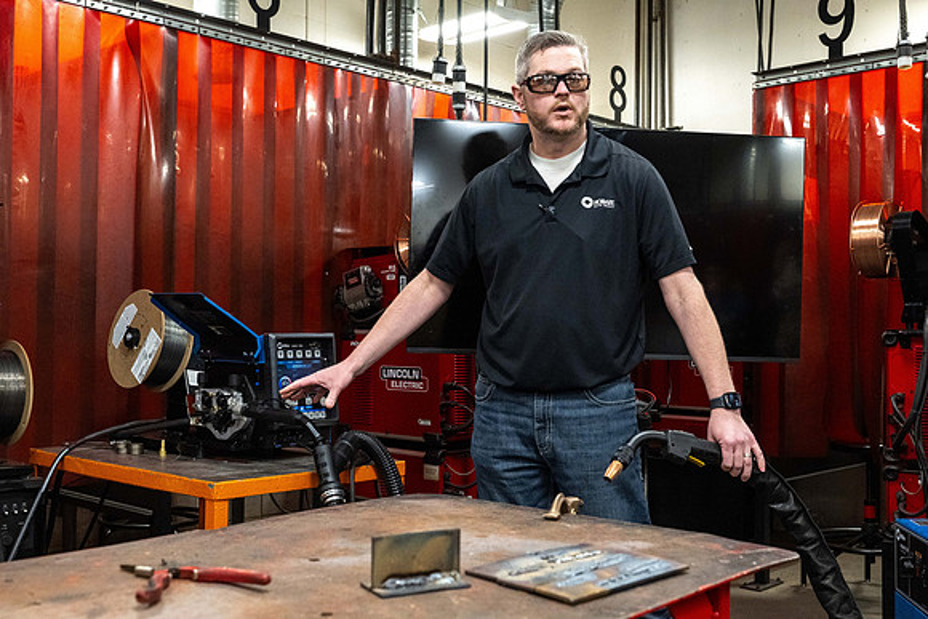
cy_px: 310
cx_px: 464
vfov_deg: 34.2
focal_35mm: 39
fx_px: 1006
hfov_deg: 49.5
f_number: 7.1
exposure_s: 1/200
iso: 4000
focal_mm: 39
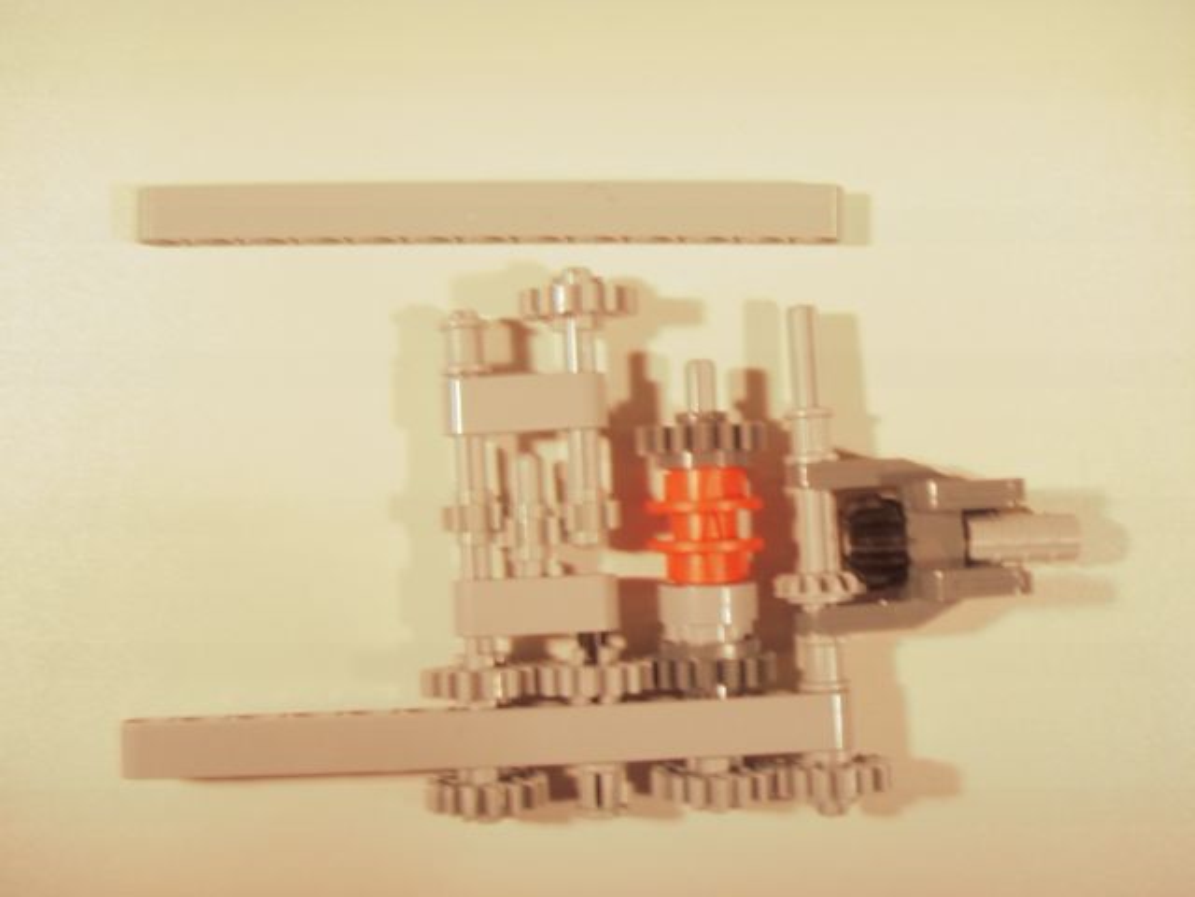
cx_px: 598
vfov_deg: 36.8
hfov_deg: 47.9
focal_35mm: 39
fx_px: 1346
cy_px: 448
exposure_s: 1/45
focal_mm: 6.6
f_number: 3.5
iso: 63
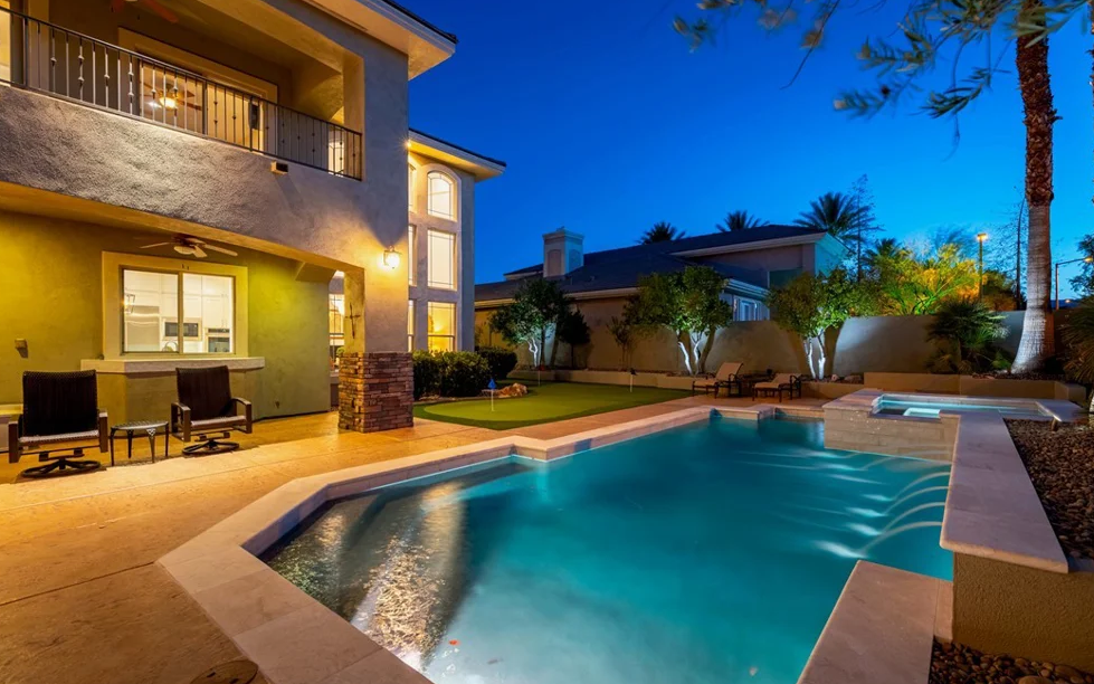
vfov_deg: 71.3
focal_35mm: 16
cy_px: 349
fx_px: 477
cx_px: 555
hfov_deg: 97.8
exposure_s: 1/8
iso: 400
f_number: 7.1
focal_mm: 15
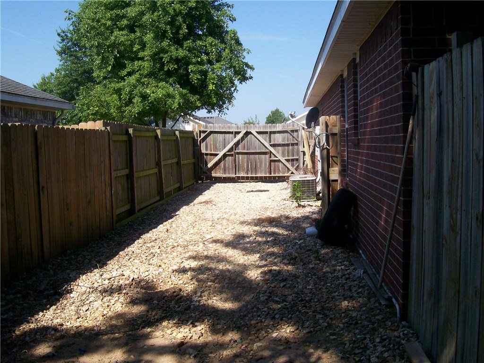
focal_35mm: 36
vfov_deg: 39.7
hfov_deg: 51.4
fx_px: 503
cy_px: 182
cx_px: 242
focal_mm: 6
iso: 80
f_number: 4.8
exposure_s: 1/497
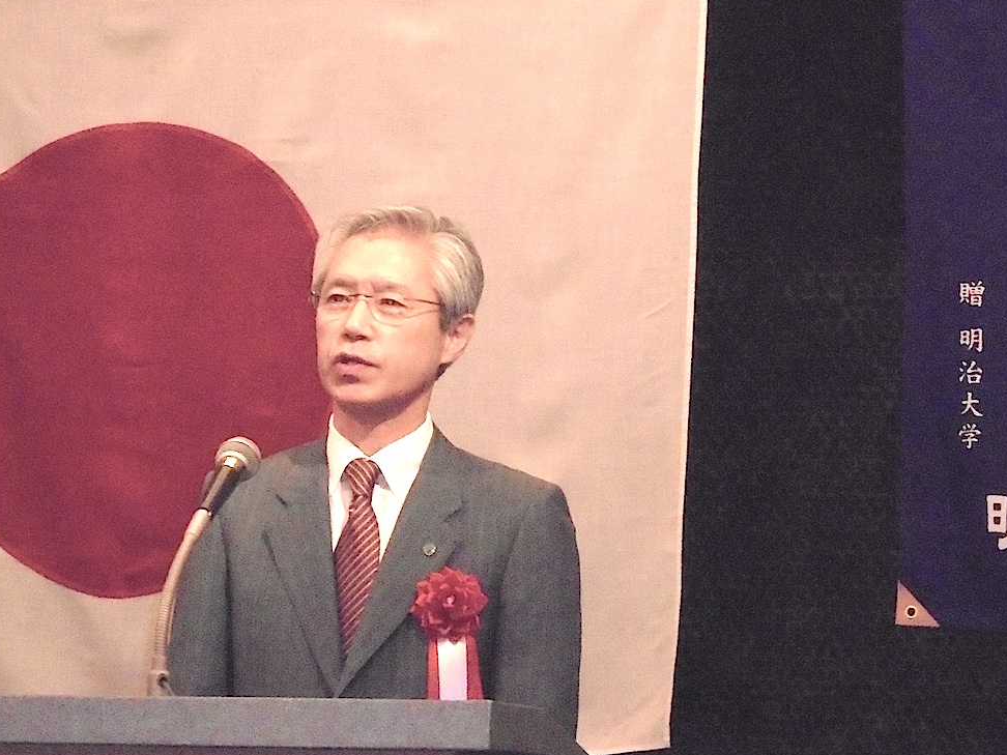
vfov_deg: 6.2
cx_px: 600
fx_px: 6982
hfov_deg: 8.2
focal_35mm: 240
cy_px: 241
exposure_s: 1/50
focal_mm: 27.6
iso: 800
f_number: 6.5
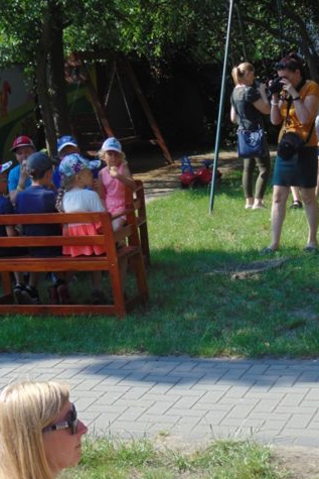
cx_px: 189
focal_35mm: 84
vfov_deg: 24.2
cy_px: 240
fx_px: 1116
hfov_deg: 16.3
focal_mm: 10.8
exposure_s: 1/400
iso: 80
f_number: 3.6
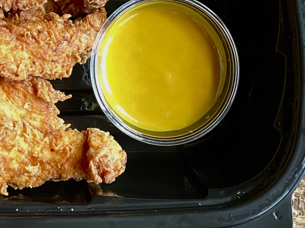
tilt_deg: -81.4
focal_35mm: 50
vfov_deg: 28.7
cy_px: 61
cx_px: 29
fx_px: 441
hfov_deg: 35.8
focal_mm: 4.2
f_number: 1.6
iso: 125
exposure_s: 1/120
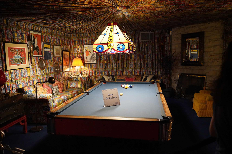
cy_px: 77
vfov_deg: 46.4
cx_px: 116
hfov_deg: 65.5
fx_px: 180
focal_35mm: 28
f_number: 5
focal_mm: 28
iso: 12800
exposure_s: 1/100
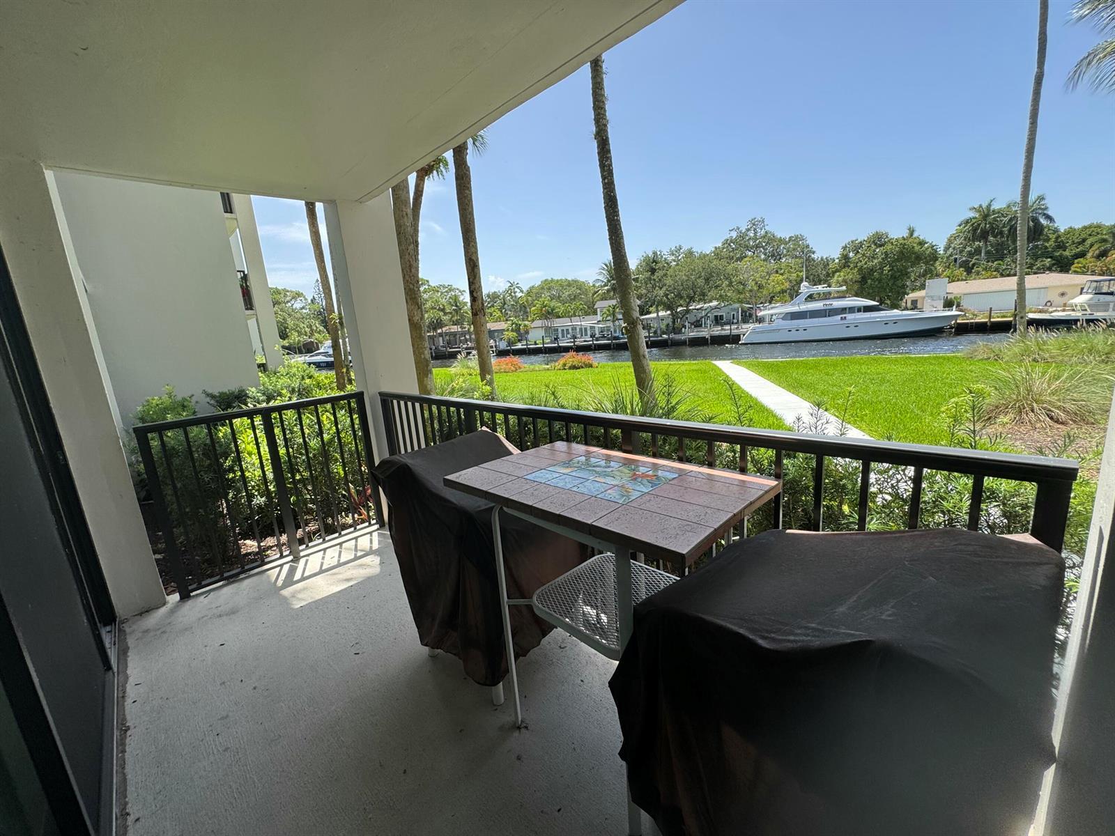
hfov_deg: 102.1
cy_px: 418
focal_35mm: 14
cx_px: 558
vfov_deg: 85.7
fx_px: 451
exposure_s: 1/636
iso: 50
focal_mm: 2.22
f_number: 2.2
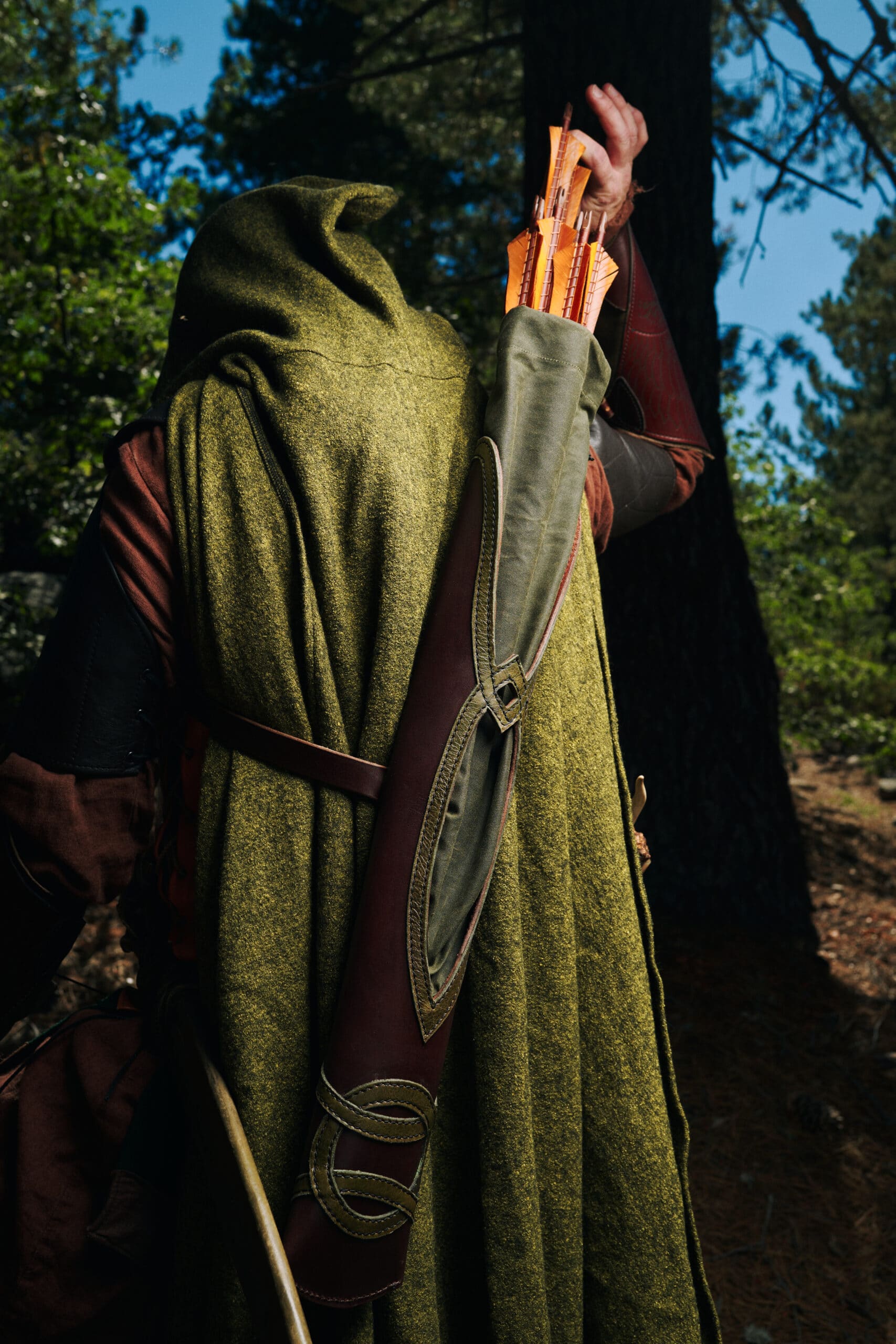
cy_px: 672
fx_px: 1306
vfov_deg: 54.4
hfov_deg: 37.9
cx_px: 448
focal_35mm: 35
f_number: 6.3
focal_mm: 35
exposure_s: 1/200
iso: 32
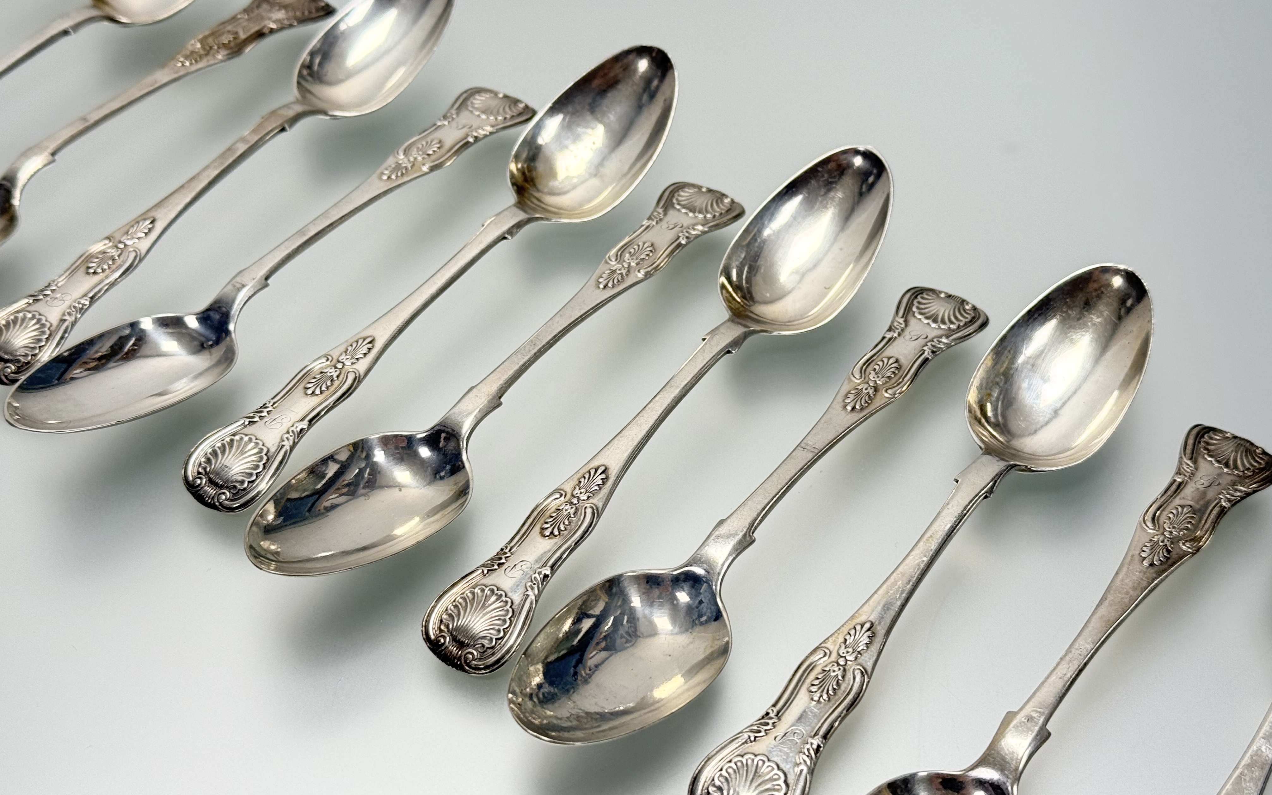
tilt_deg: -48.5
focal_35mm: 51
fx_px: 1768
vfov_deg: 25.3
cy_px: 416
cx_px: 637
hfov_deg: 39.6
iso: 64
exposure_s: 1/100
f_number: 1.78
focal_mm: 6.76
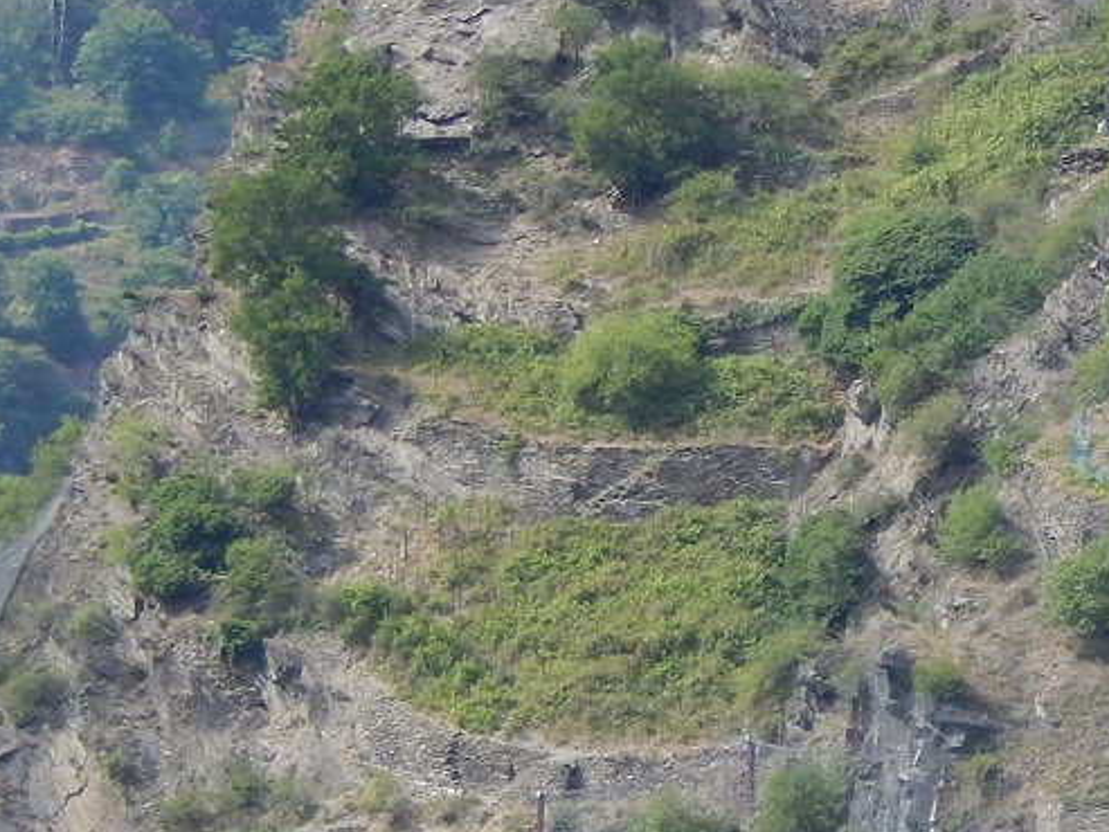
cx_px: 1547
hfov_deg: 3.5
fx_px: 18202
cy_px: 752
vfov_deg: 2.6
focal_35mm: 568
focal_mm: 32.8
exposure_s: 1/250
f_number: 5.3
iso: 125
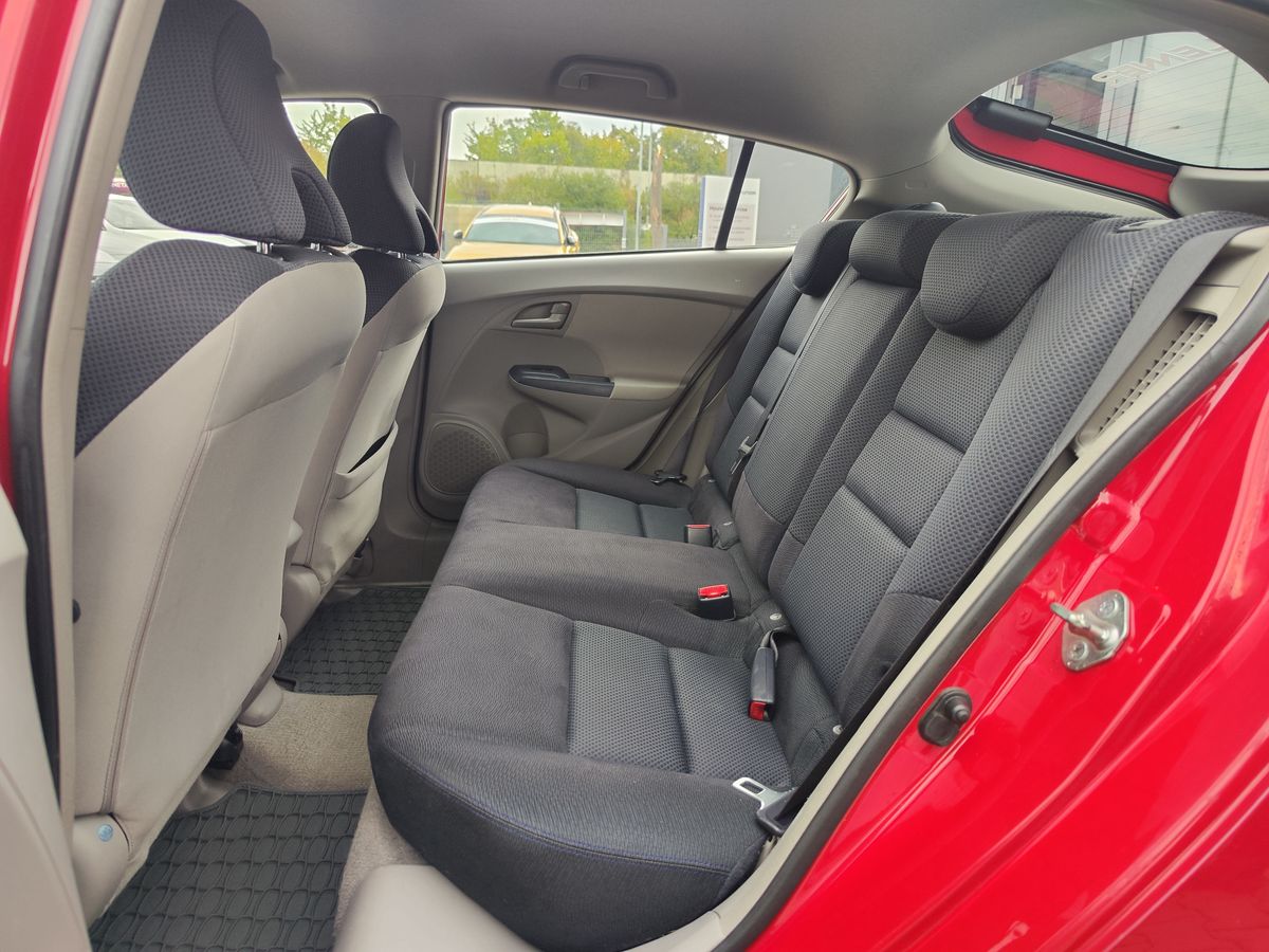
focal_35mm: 23
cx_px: 634
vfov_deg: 58.9
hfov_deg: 73.9
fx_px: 843
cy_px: 476
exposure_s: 1/105
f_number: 1.69
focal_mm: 7.01
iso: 50
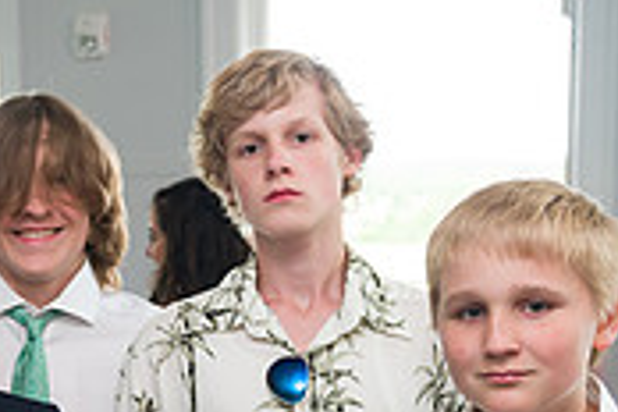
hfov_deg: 22.0
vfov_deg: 14.8
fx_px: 1545
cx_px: 32
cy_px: 455
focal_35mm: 90
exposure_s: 1/200
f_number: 3.2
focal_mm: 27
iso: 400
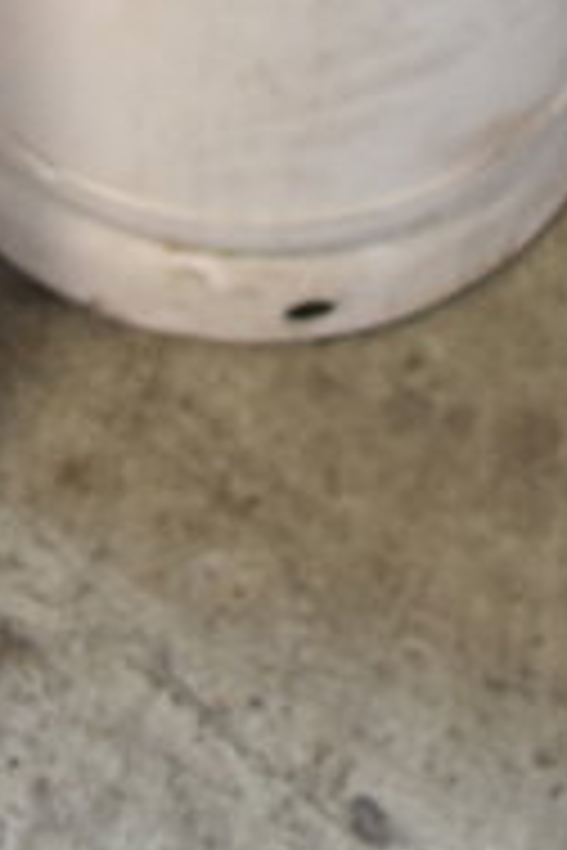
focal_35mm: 181
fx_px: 4286
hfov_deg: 7.6
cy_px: -1158
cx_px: 238
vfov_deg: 10.0
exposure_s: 1/40
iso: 450
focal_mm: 25
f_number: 4
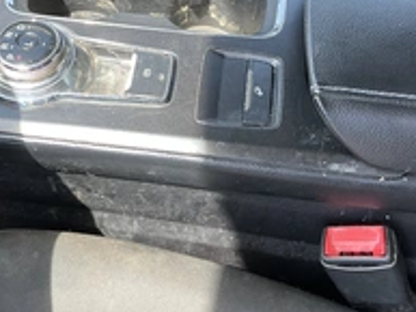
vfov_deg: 24.8
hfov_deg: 32.9
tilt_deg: -51.7
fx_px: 697
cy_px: 60
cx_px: 131
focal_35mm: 58
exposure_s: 1/122
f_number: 1.8
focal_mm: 3
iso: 25
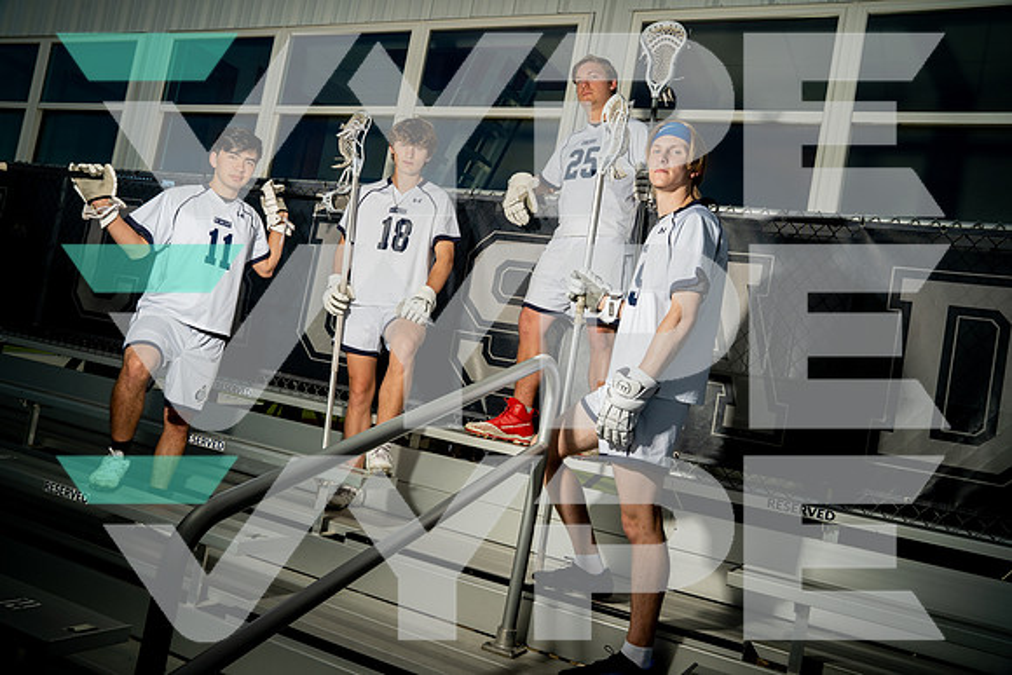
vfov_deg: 43.6
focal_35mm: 30
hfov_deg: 61.9
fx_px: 843
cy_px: 338
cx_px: 506
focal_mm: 30
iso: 250
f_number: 8
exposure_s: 1/250
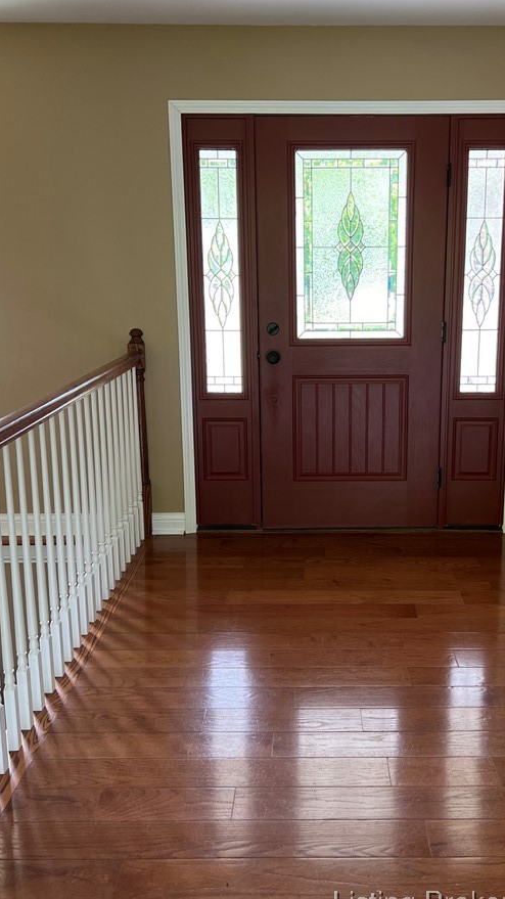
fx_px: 786
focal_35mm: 33
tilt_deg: -10.5
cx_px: 325
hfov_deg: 35.4
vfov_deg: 59.4
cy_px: 408
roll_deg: +0.2
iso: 80
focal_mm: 5.7
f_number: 1.5
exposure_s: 1/60
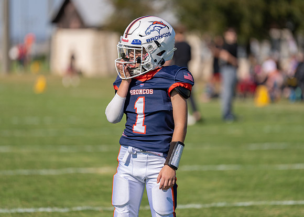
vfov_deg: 6.3
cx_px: 153
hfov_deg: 8.8
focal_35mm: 228
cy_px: 100
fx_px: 1969
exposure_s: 1/2500
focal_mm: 200
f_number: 2.8
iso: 100
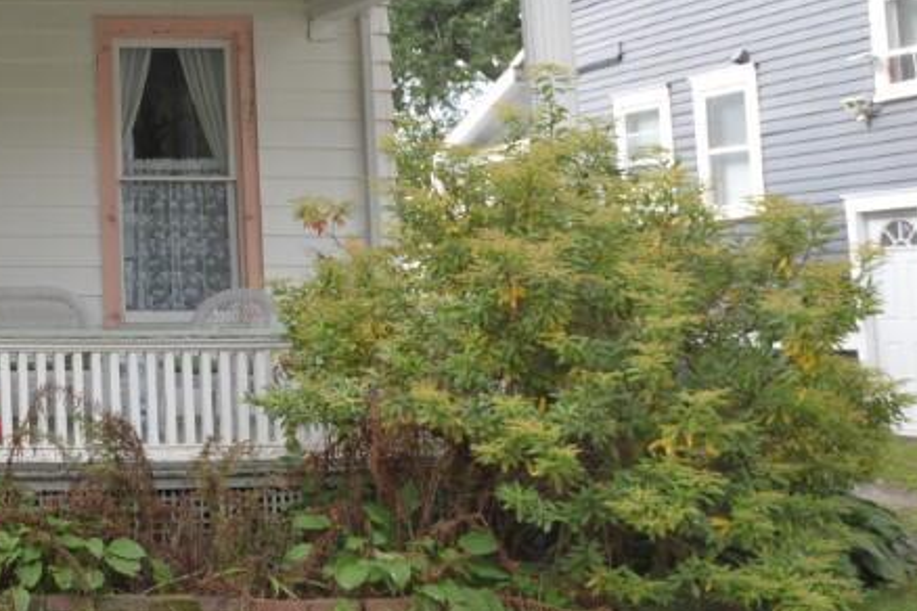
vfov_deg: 18.9
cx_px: -268
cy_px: 88
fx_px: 1808
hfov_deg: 24.8
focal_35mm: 71
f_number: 6.3
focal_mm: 27
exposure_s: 1/160
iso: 200
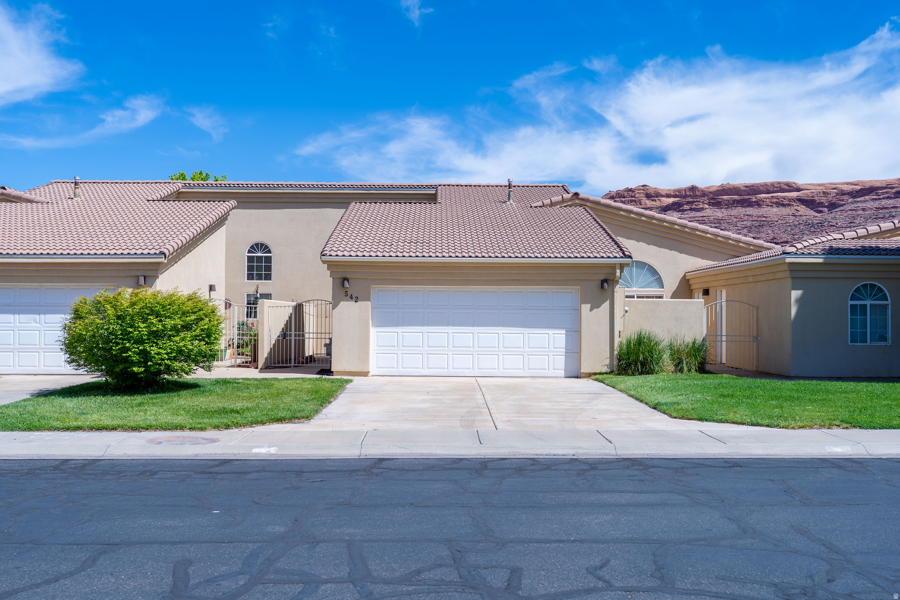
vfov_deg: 37.8
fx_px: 875
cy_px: 300
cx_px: 450
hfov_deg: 54.4
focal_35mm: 35
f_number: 5.6
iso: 100
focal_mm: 35
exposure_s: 1/4000
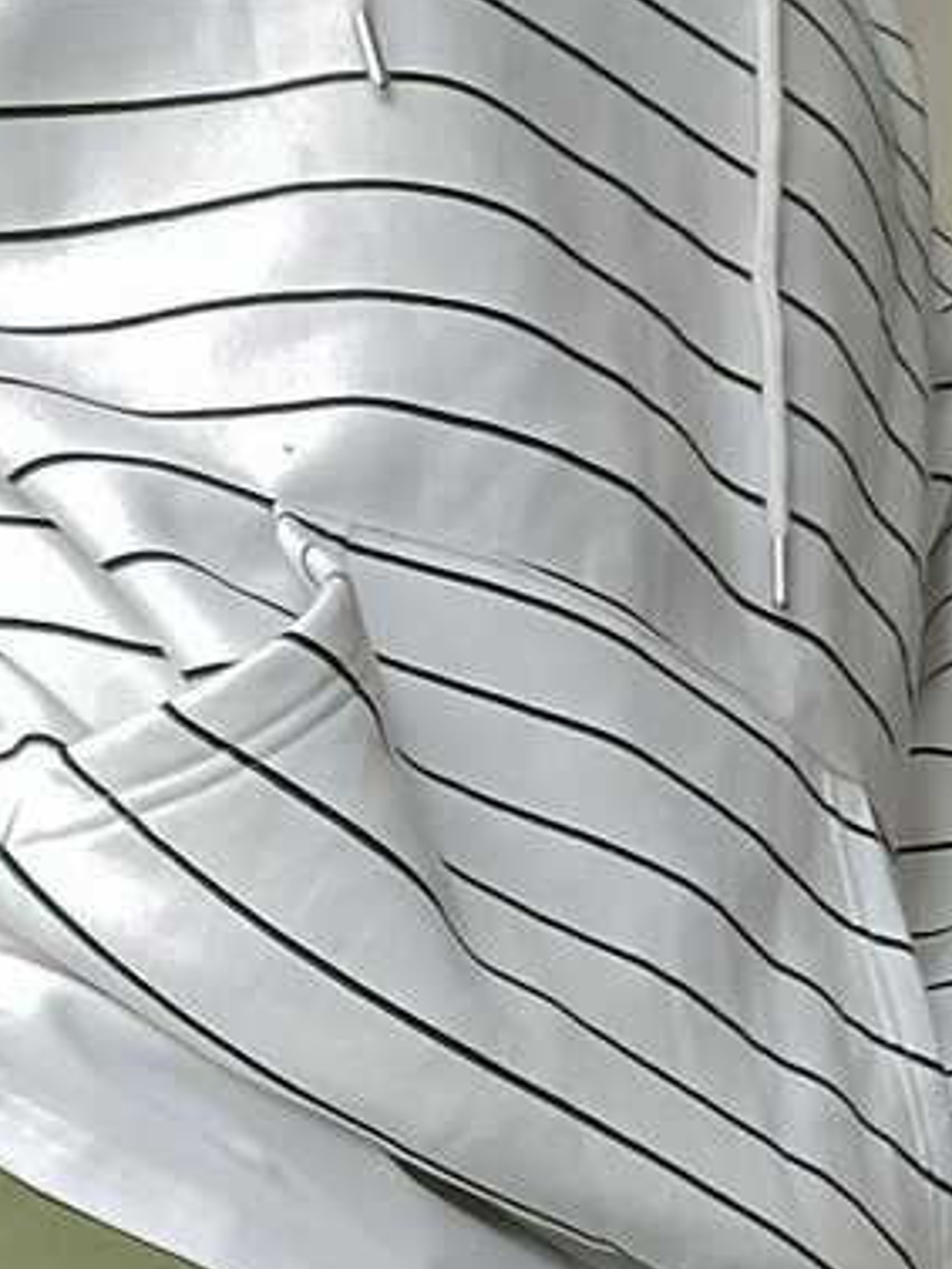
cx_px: 256
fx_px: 4508
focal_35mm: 123
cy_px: 2575
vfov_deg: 13.6
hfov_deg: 12.0
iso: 64
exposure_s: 1/70
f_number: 1.8
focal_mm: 3
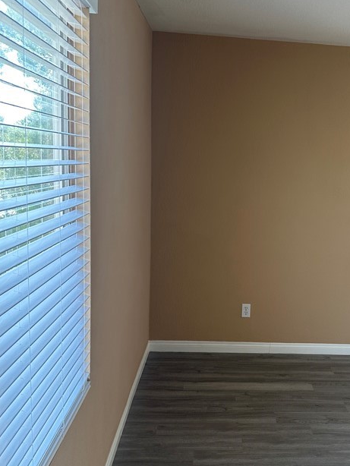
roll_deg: -3.4
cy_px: 253
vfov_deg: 46.7
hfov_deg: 35.2
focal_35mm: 40
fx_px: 539
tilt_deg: -9.6
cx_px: 262
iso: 80
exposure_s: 1/128
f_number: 1.78
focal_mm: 6.86
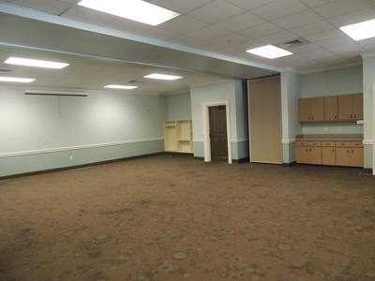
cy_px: 140
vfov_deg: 56.8
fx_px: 260
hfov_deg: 71.6
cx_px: 188
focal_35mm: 24
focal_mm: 4.3
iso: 400
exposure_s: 1/15
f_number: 3
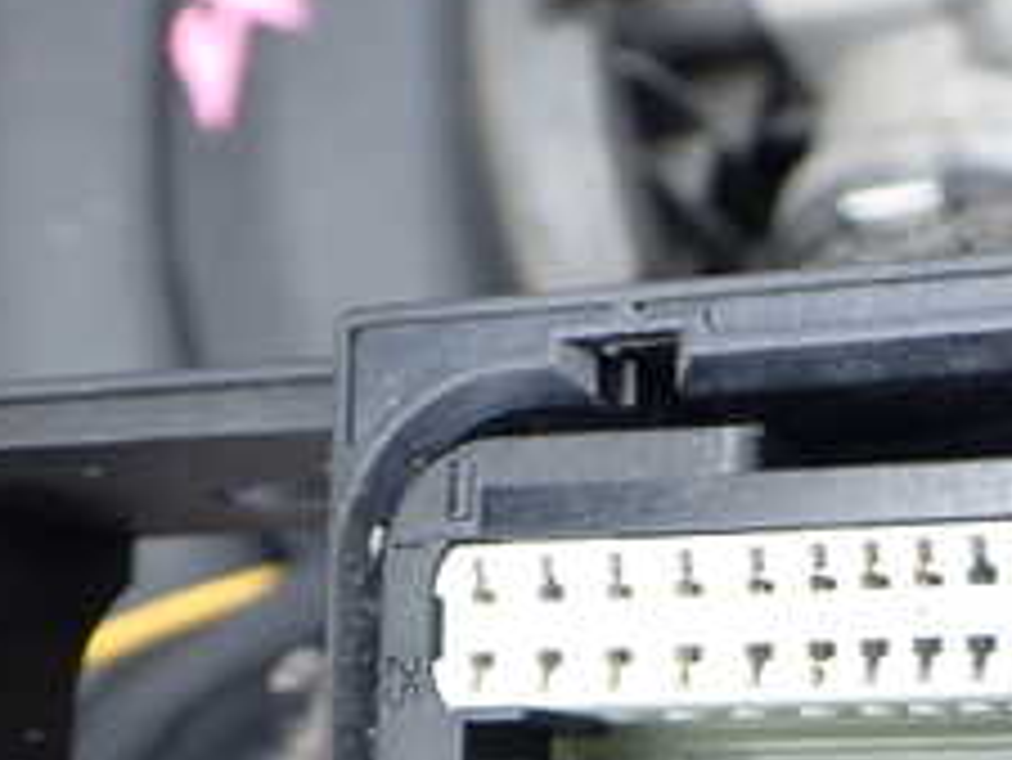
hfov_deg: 22.7
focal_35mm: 80
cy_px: 805
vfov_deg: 17.9
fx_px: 2340
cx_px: 1178
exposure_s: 1/160
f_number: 3.2
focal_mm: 5.4
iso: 100
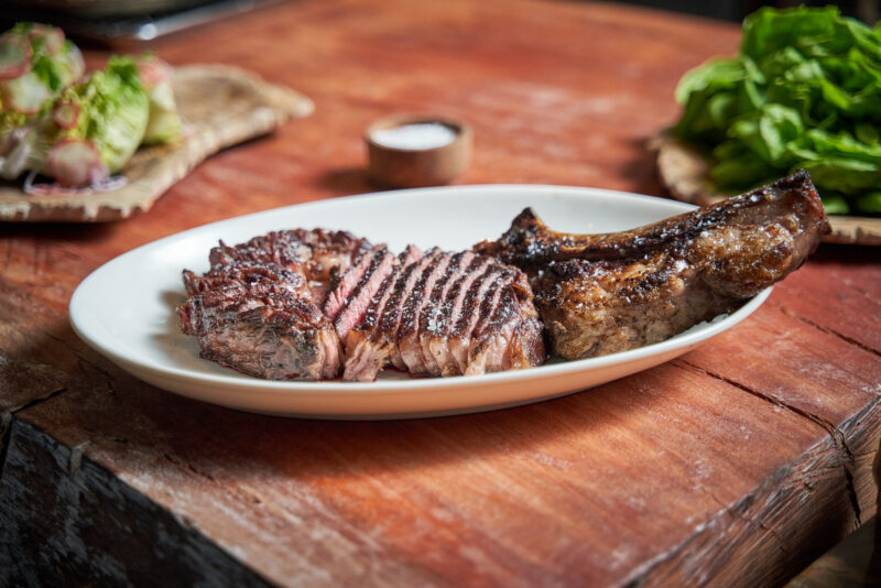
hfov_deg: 27.0
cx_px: 440
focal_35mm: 75
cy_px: 294
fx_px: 1836
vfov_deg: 18.2
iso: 1250
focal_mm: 75
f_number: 3.2
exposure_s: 1/250
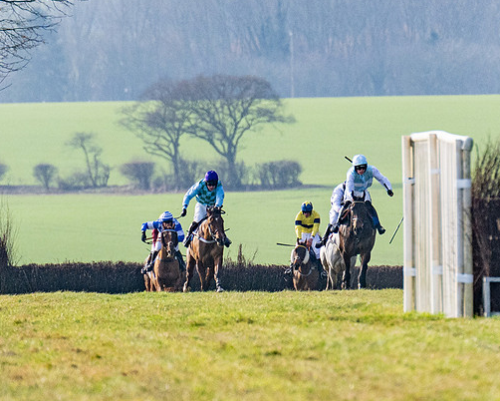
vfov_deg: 1.5
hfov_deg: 1.9
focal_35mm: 1013
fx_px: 14996
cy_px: 92
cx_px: 528
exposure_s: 1/3200
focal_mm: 280
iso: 400
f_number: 4
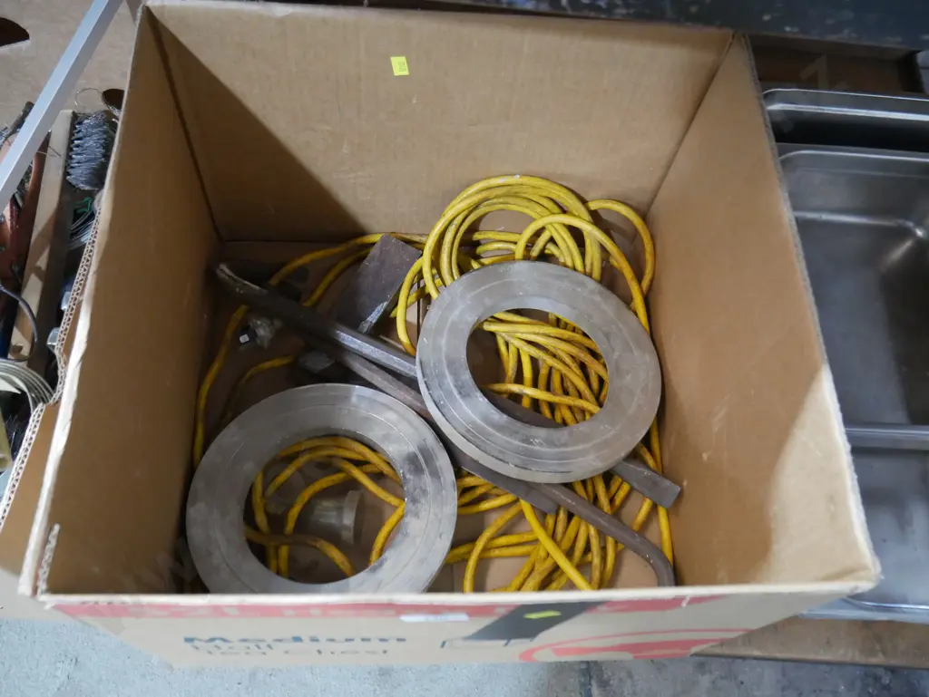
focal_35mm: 30
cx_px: 464
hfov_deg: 59.9
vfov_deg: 46.8
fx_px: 805
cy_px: 348
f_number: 3.6
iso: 3200
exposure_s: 1/60
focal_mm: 15
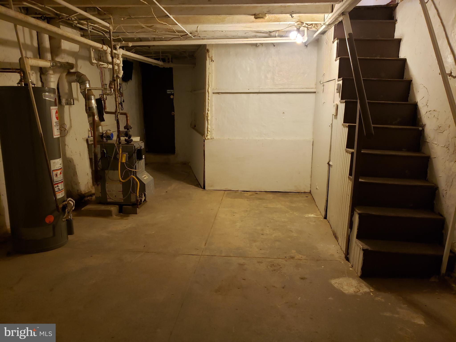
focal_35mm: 26
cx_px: 228
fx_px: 343
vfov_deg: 53.1
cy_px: 171
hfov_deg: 67.3
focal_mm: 4.3
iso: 250
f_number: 1.5
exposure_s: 1/40
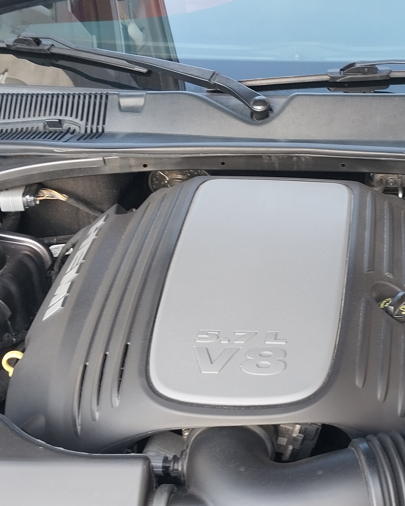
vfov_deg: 36.6
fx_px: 764
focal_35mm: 51
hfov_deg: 28.7
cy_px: 290
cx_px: 356
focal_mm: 4
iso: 40
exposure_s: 1/60
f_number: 1.8
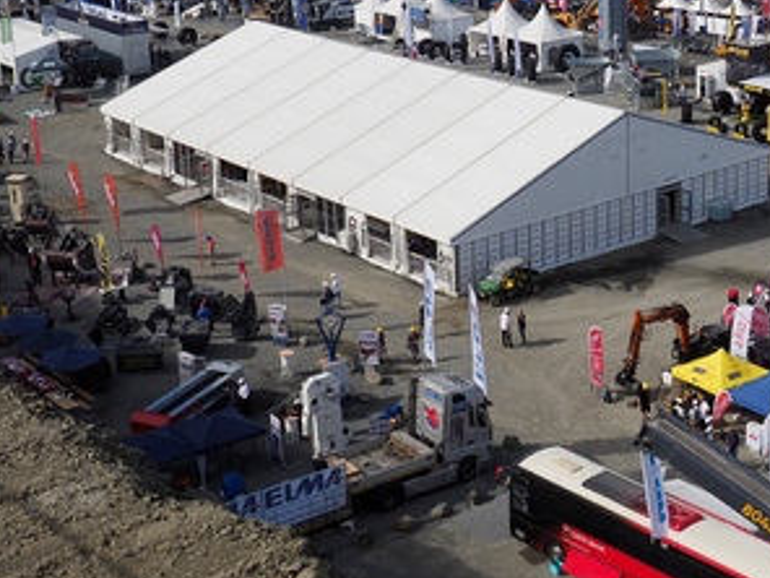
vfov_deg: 20.6
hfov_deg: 27.6
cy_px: 52
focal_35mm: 70
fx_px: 1557
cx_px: 525
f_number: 4
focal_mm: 16
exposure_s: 1/2500
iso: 200
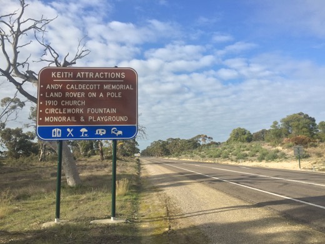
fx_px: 272
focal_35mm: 29
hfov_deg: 61.7
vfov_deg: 48.2
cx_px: 162
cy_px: 122
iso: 32
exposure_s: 1/1412
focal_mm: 4.15
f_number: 2.2
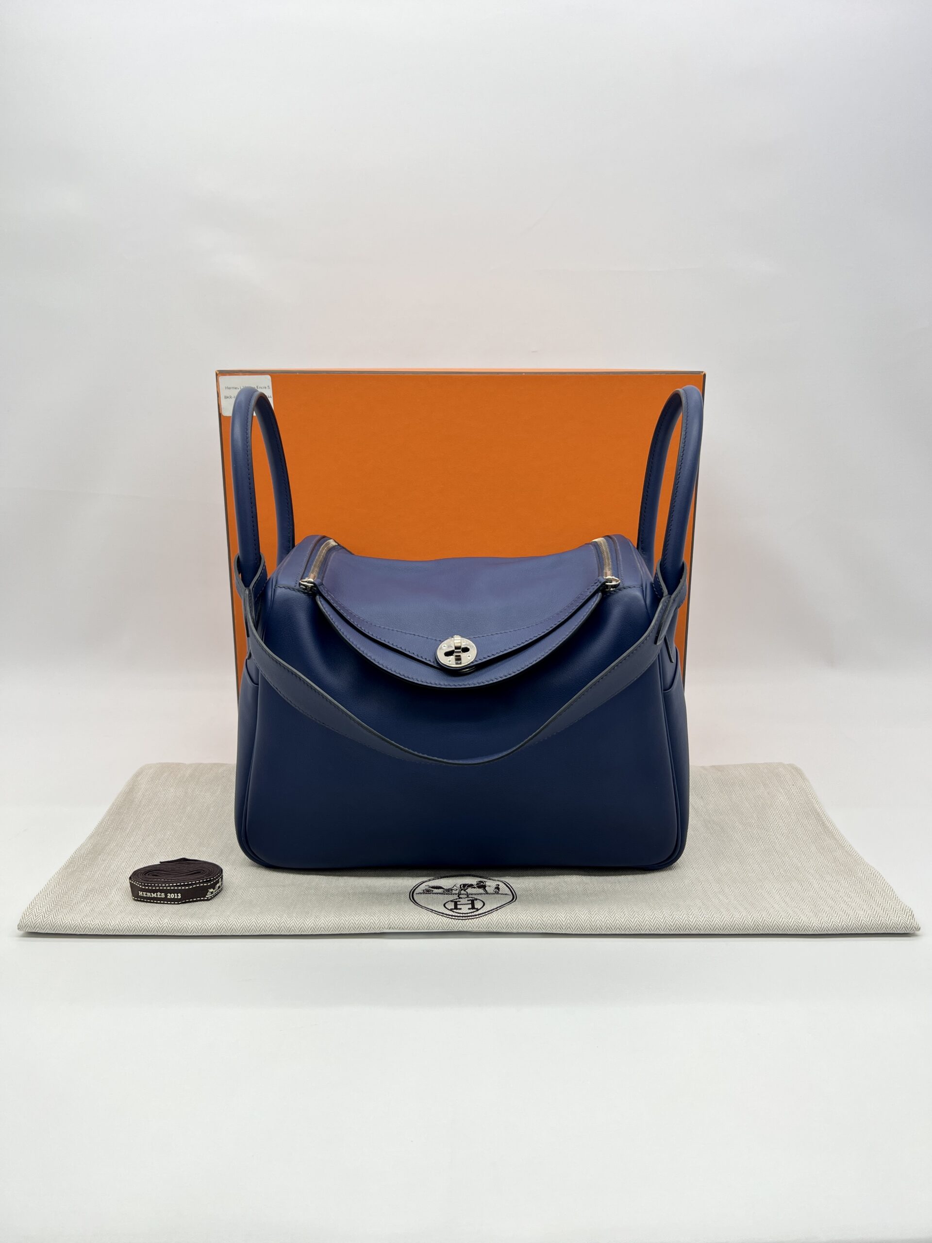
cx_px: 466
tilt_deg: -13.6
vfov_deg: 67.3
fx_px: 933
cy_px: 622
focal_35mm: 26
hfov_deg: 53.1
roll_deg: +0.3
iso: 32
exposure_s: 1/108
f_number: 1.5
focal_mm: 5.7
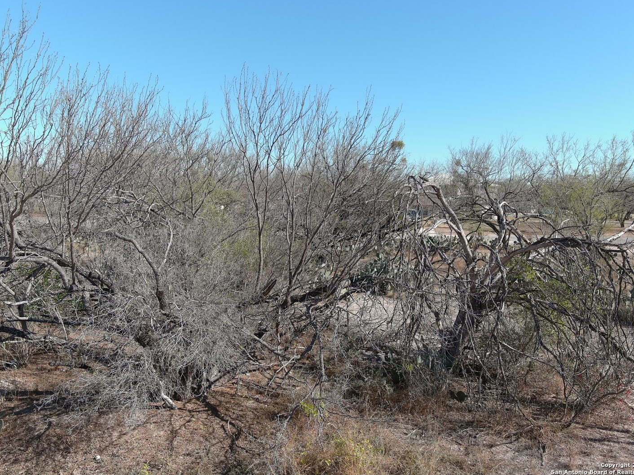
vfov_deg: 44.2
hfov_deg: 56.7
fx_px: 586
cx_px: 285
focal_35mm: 32
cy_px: 234
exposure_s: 1/800
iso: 100
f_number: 2.8
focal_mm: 10.57
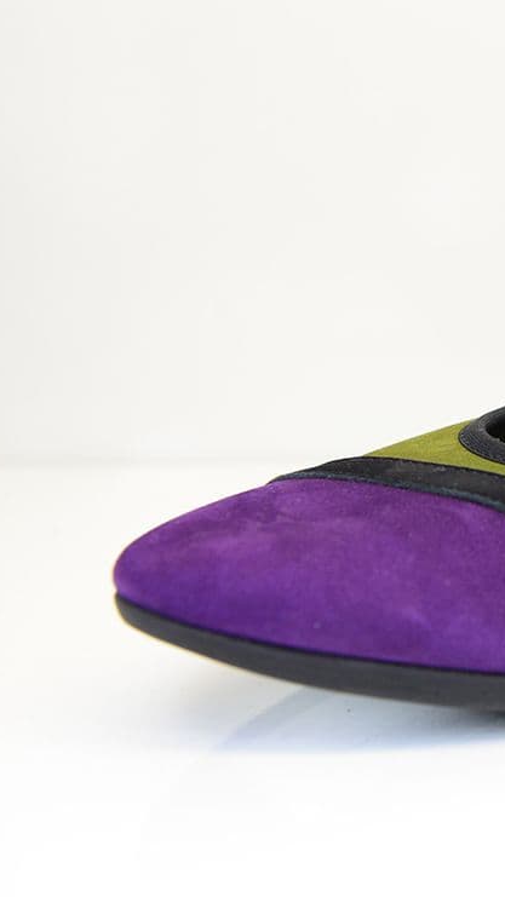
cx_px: 615
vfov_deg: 27.2
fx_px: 1856
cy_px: 415
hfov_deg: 14.9
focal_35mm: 78
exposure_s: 1/125
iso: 640
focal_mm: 46
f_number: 5.6
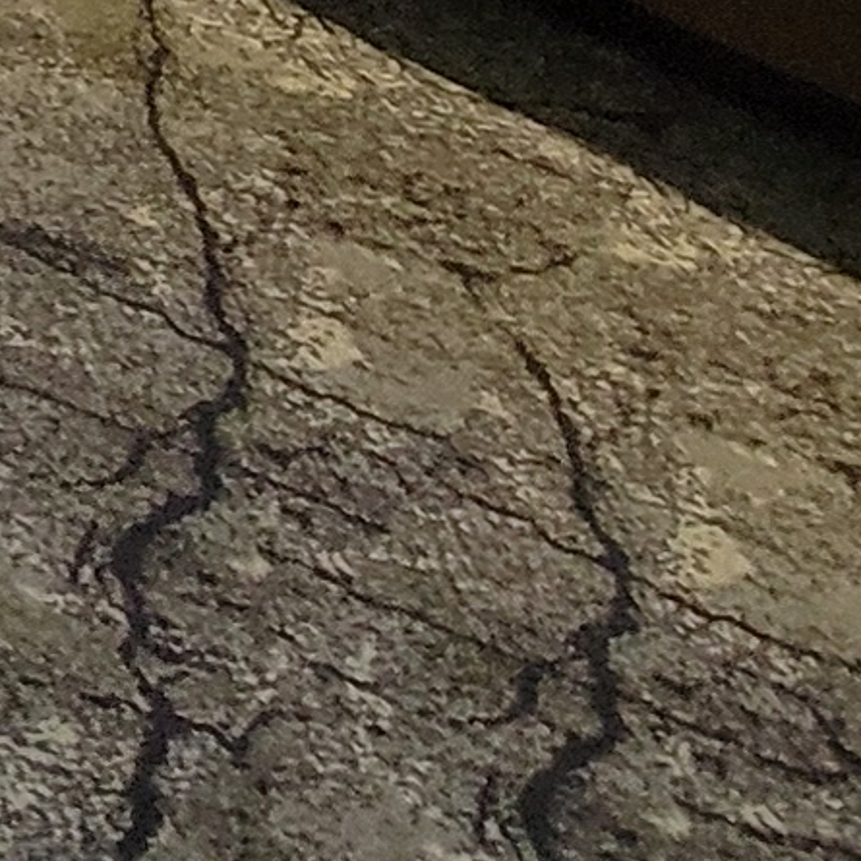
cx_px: -1033
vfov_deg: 11.9
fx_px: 2927
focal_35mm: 104
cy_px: -1455
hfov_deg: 13.5
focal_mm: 2.2
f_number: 2.2
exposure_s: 1/50
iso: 400
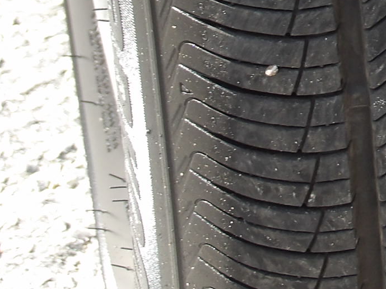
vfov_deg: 2.3
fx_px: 7093
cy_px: -113
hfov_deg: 3.1
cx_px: 560
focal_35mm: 636
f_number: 4.4
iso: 100
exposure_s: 1/116
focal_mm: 30.2
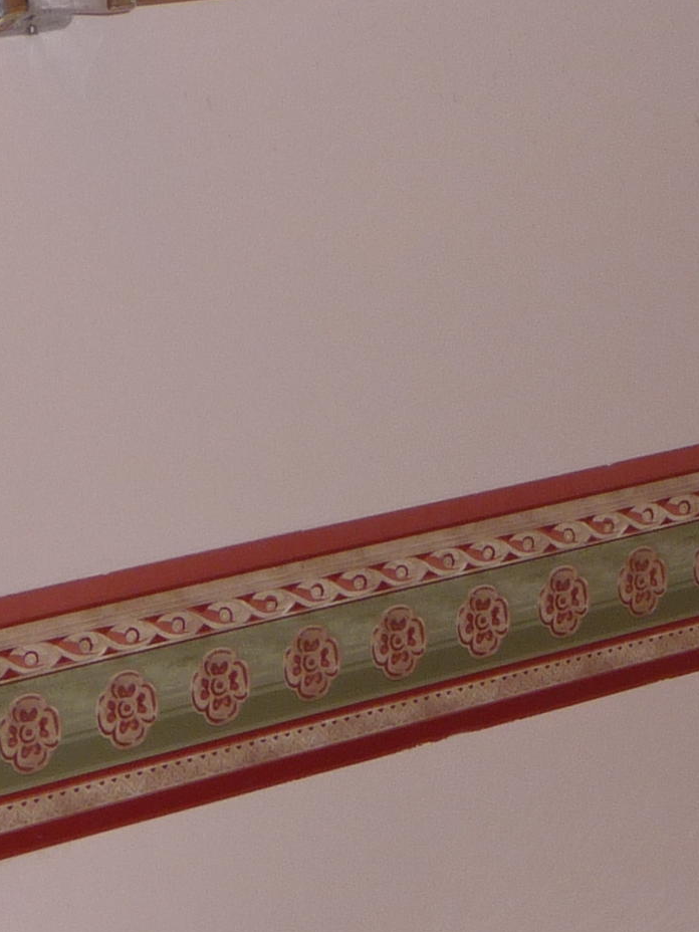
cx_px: 745
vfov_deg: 14.2
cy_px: 654
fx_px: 3742
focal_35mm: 139
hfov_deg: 10.6
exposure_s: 1/30
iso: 100
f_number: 4
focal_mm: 7.1
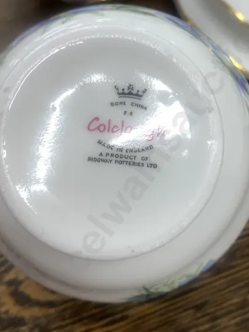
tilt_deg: -60.6
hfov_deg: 30.0
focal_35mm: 48
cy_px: 147
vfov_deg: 39.6
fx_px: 461
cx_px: 165
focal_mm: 4.25
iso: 50
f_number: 1.8
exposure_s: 1/100
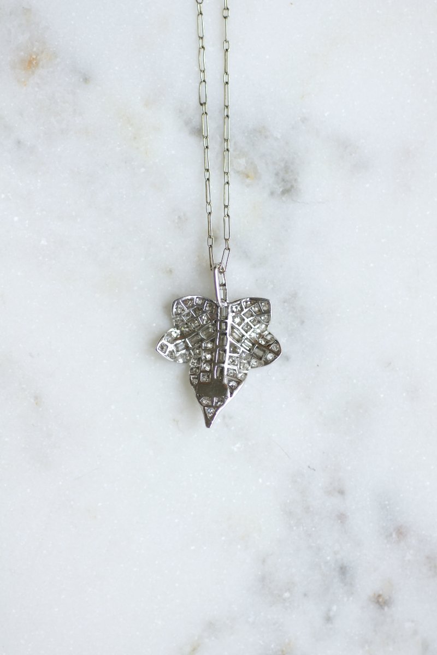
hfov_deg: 13.0
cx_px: 218
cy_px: 328
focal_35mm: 105
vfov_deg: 19.5
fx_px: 1912
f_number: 2.8
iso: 200
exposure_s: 1/125
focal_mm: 70
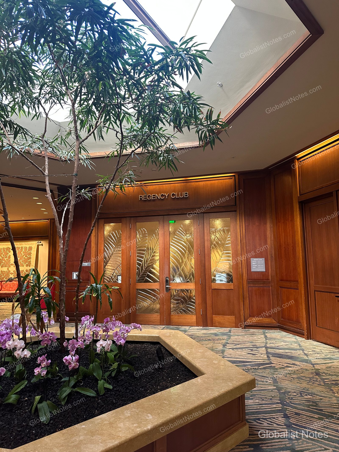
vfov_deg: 71.6
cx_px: 170
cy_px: 226
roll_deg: +0.2
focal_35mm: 24
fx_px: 313
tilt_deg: +6.2
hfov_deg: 56.8
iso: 400
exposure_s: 1/60
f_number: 1.78
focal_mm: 6.86
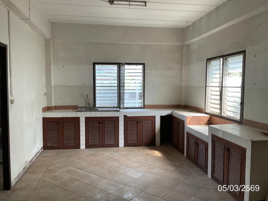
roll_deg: +0.6
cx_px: 134
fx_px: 224
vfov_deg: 48.2
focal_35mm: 29
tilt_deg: -3.2
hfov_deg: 61.7
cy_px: 100
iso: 80
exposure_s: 1/60
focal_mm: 3
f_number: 1.8
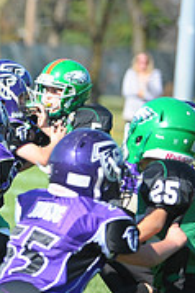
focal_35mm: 487
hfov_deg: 2.8
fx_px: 3964
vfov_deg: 4.2
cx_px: -270
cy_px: 188
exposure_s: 1/2000
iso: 400
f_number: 3.2
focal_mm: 150
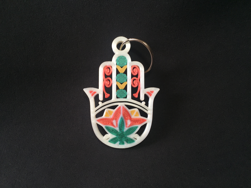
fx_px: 210
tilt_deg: -38.5
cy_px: 94
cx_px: 126
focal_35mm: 29
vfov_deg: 48.2
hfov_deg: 61.7
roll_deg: -0.8
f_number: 2.2
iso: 50
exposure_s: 1/120
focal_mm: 4.15
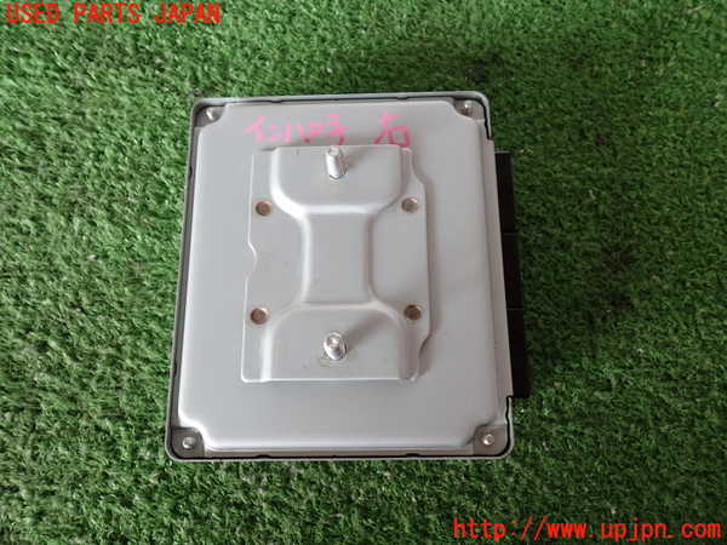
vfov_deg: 46.8
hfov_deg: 60.0
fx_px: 630
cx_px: 364
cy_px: 272
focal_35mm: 30
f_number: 2.3
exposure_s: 1/60
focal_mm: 5.4
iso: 160
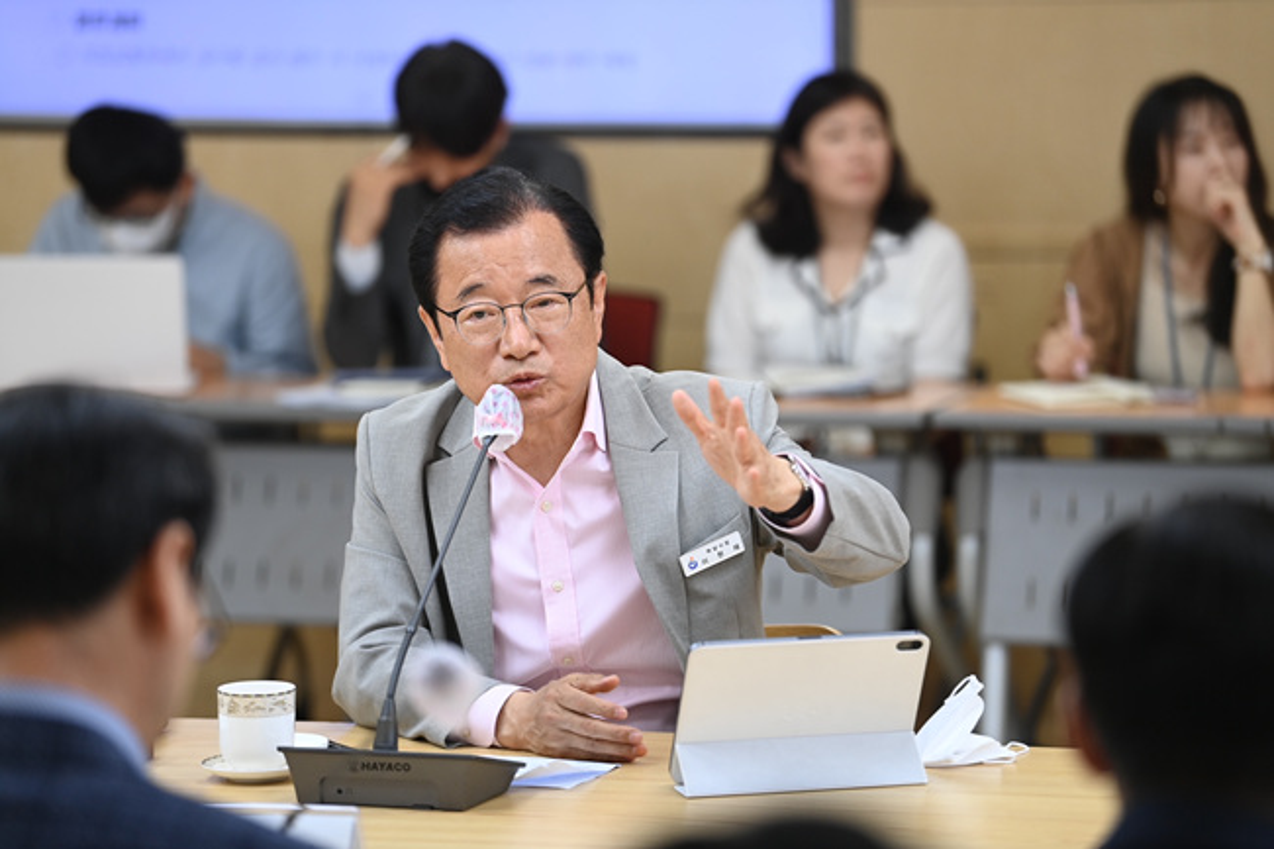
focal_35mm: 160
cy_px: 424
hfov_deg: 12.8
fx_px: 5660
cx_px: 637
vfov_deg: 8.6
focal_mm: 160
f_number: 2.8
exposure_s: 1/320
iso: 800
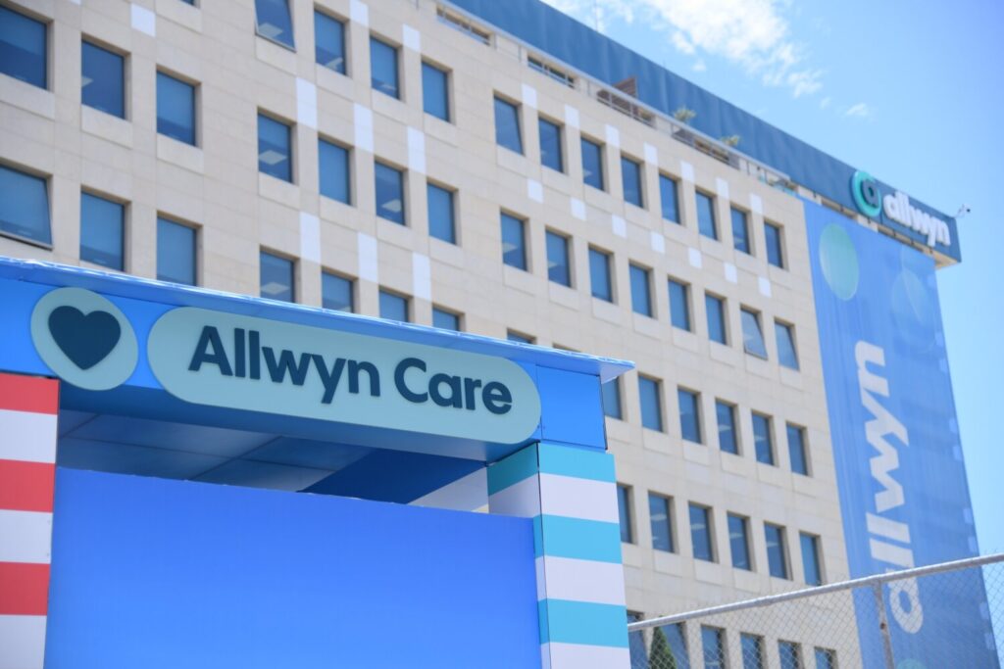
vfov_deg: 20.9
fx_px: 1813
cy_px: 334
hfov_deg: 31.0
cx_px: 502
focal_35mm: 65
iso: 250
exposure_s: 1/1250
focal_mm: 65
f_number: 4
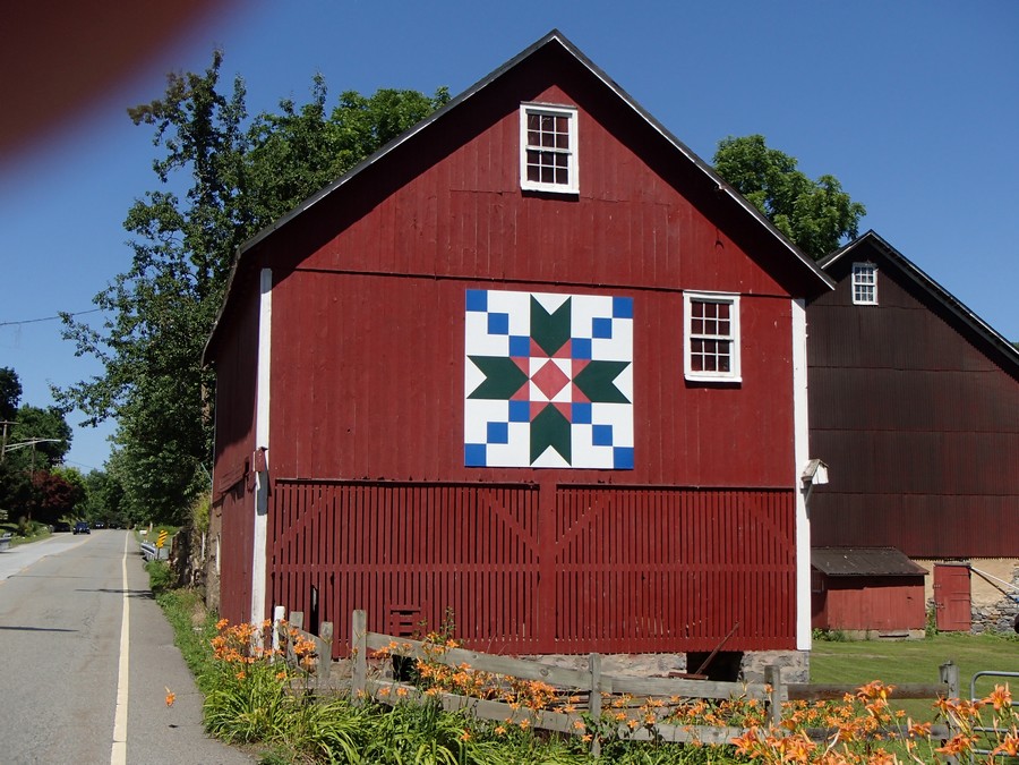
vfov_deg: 31.5
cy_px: 382
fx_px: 1354
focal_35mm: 46
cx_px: 510
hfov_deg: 41.2
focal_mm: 8.25
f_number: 4.9
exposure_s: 1/640
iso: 100
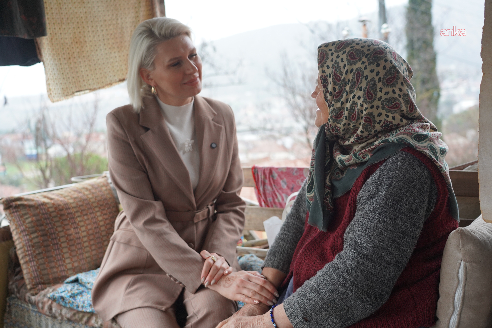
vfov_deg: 32.6
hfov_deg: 47.4
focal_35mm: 41
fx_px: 560
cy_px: 164
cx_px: 246
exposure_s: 1/160
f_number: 4
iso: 1000
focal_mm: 41
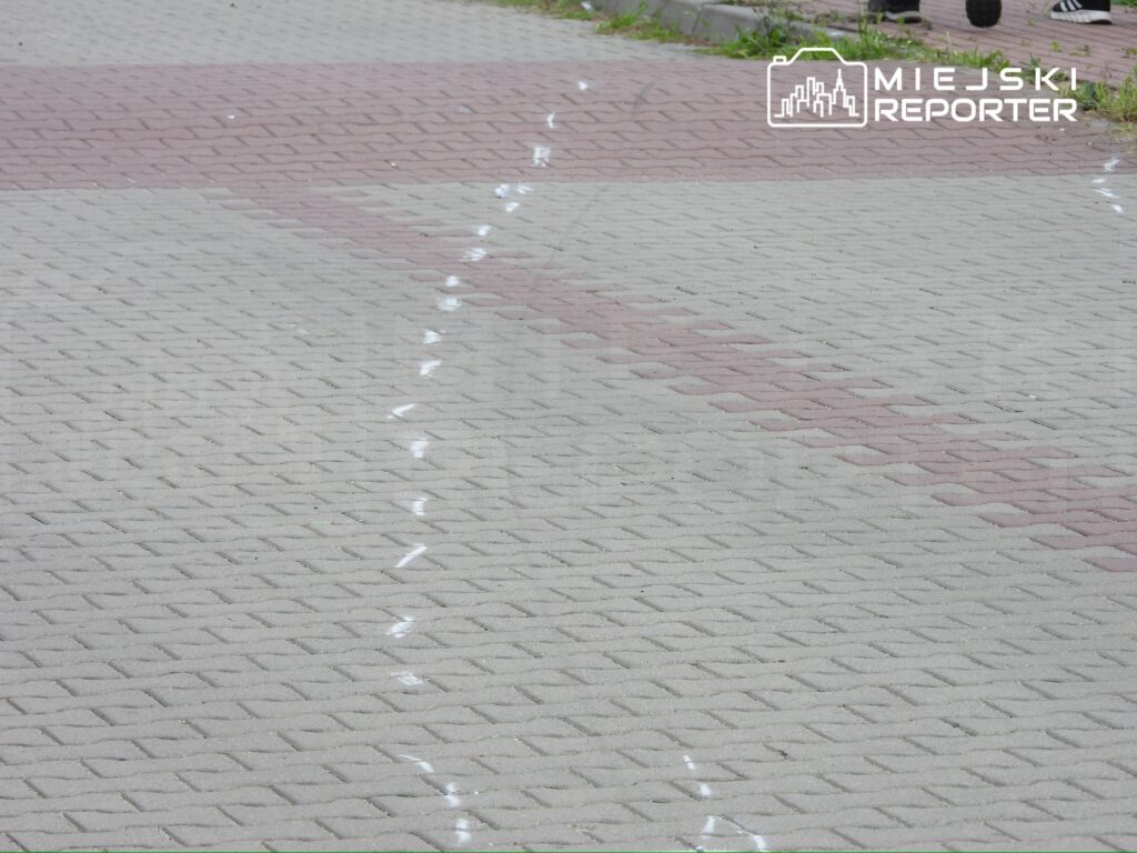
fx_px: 7719
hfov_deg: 8.4
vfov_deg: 6.3
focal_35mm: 235
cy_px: 426
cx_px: 568
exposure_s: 1/160
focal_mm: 42.2
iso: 100
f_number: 4.5
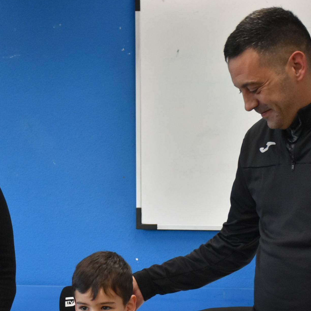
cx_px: 177
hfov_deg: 14.6
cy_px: 223
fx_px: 1210
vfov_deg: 14.6
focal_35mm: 119
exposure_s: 1/125
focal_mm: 38
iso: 1600
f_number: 4.2
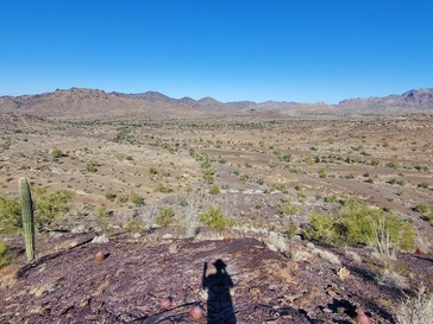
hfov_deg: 81.7
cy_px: 159
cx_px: 219
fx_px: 250
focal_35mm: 20
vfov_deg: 66.0
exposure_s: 1/1192
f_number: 2.2
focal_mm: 1.8
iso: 50
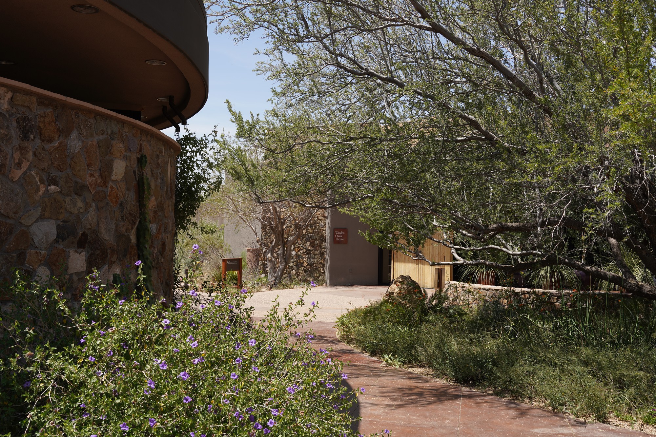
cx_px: 328
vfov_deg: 34.2
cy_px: 218
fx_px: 711
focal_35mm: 39
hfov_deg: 49.5
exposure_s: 1/100
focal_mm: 39
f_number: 13
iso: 100
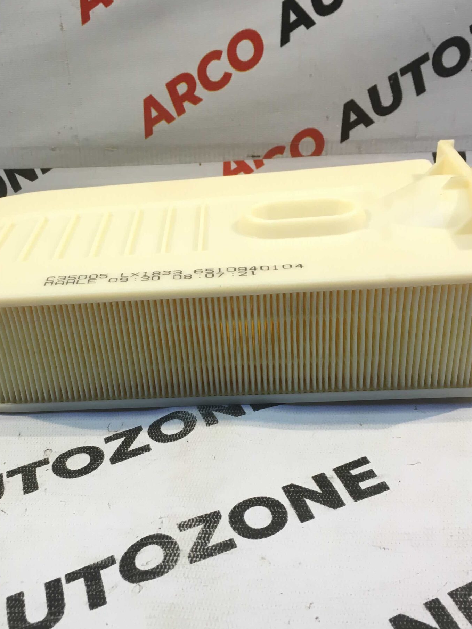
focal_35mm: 41
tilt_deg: -29.5
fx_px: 745
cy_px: 372
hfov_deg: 35.0
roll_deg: +3.1
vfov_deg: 45.6
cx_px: 190
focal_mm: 4.15
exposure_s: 1/33
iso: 32
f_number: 2.2
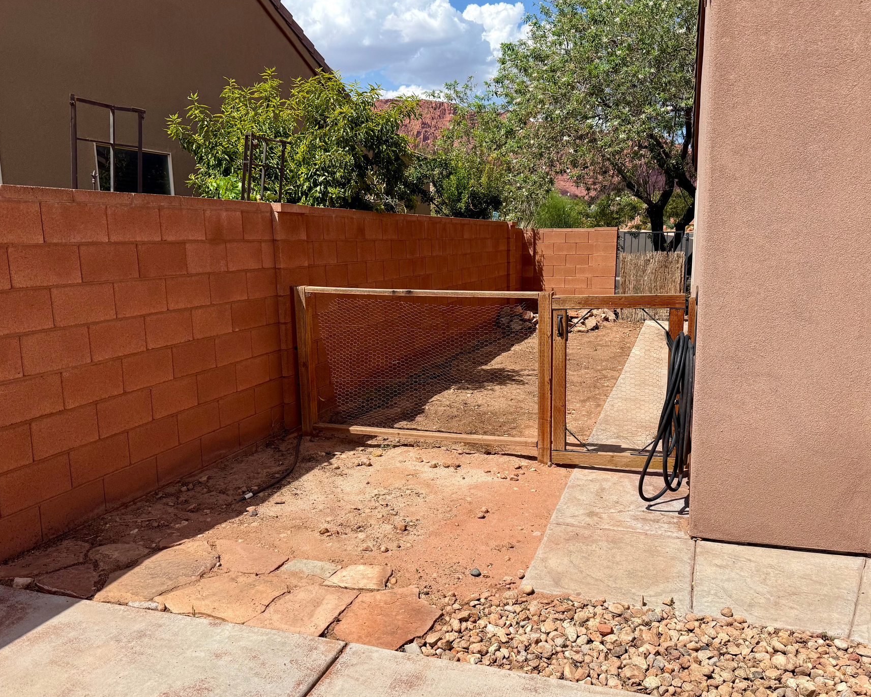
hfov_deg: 62.1
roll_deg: +0.3
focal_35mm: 28
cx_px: 472
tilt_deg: -10.6
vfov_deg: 51.5
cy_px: 368
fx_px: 722
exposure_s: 1/6711
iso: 80
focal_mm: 6.76
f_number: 1.78
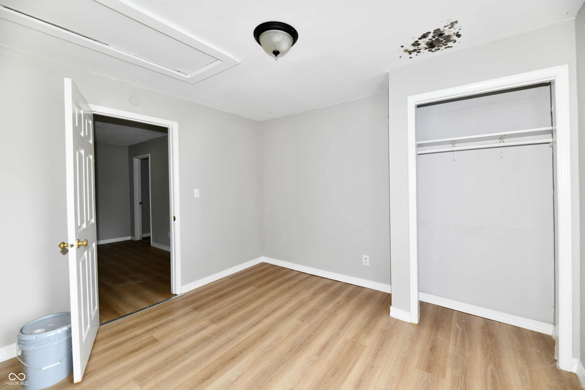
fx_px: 227
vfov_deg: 81.2
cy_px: 195
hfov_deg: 104.3
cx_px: 292
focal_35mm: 14
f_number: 6.3
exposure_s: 1/60
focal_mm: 14
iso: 640
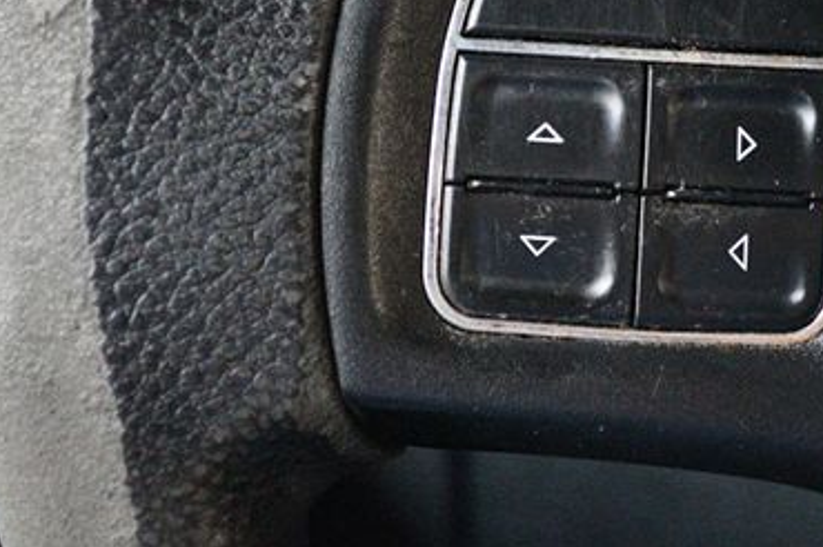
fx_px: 2490
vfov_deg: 12.5
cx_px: 701
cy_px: 140
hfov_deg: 18.5
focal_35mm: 109
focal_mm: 42
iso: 12800
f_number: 5.3
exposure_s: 1/60
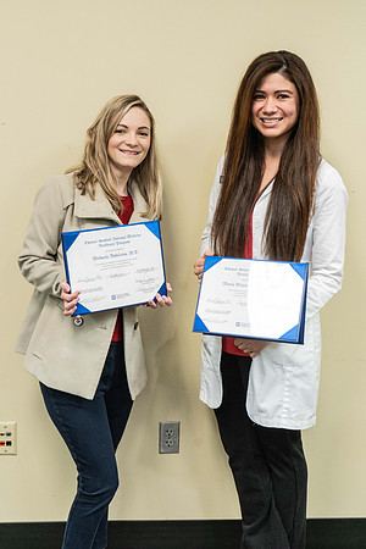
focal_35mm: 54
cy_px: 274
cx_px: 183
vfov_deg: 36.9
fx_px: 823
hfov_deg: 25.1
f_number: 5
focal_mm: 54
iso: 2500
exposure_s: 1/160
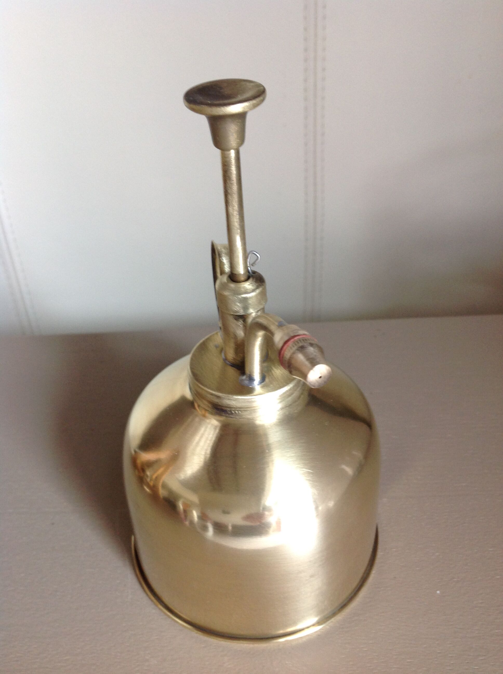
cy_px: 337
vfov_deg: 52.7
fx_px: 680
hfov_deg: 40.6
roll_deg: +3.8
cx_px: 252
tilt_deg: -35.6
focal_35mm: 35
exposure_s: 1/15
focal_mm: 4.28
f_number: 2.4
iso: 80
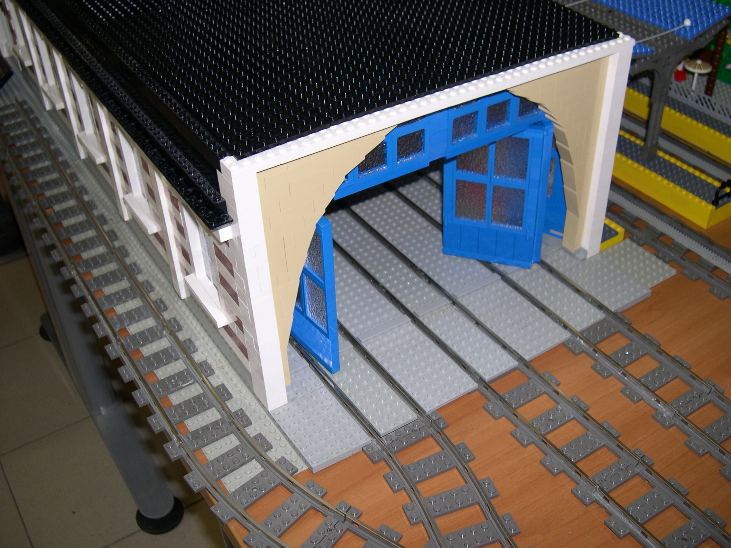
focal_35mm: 38
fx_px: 802
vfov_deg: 37.7
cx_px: 366
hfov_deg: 49.0
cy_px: 274
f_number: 2.8
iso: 100
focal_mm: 8
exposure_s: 1/60
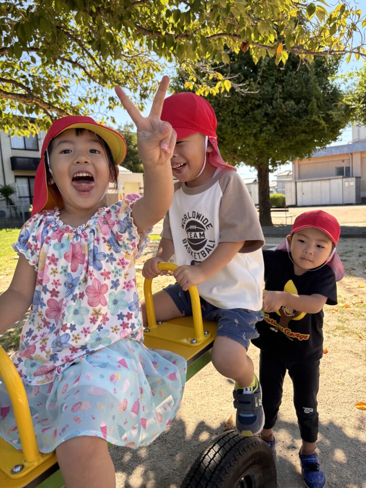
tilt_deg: -6.7
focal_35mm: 26
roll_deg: +2.5
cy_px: 244
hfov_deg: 53.1
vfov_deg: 67.3
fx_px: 367
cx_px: 183
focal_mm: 5.96
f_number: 1.6
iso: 50
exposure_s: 1/458
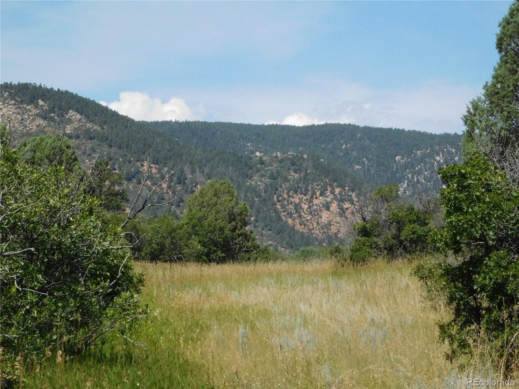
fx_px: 1724
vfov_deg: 12.9
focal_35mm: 115
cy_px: 194
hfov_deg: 17.1
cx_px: 260
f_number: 9.6
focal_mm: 20.3
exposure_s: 1/1250
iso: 800
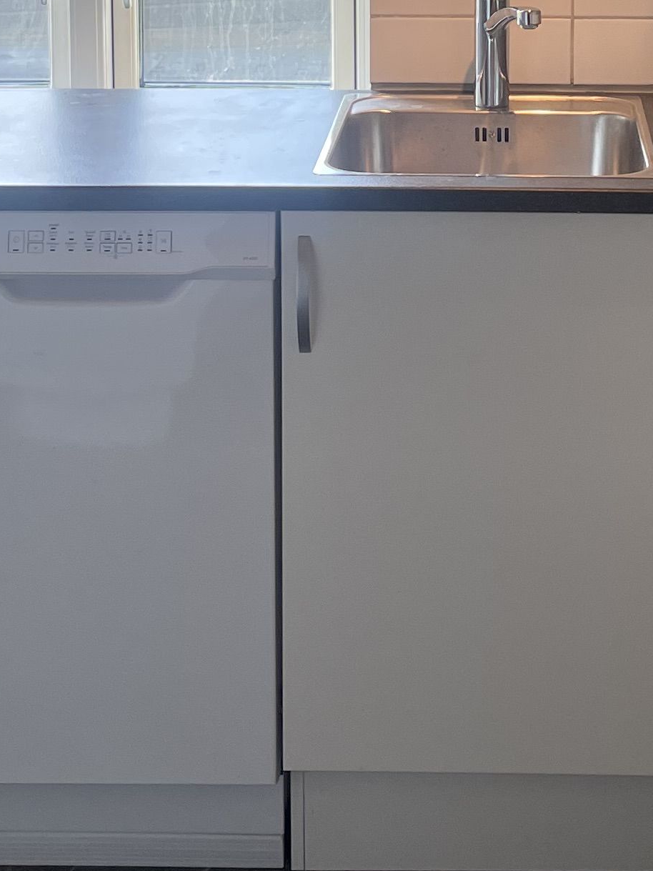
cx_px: 464
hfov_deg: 17.1
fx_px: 2163
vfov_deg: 21.7
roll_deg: -0.4
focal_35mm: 86
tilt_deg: -6.4
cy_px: -57
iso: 50
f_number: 1.6
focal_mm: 4.2
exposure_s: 1/100
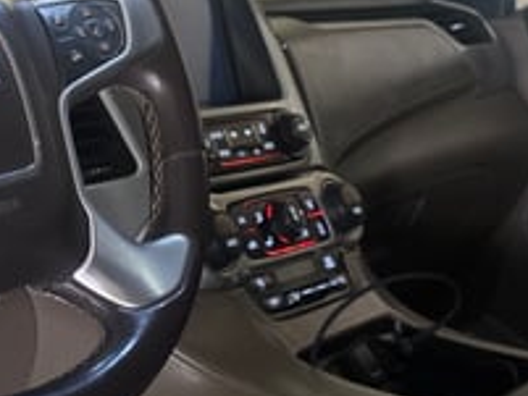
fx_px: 1343
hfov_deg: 21.5
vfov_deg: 16.7
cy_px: 79
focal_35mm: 88
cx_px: 13
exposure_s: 1/100
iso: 320
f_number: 1.7
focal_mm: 6.3
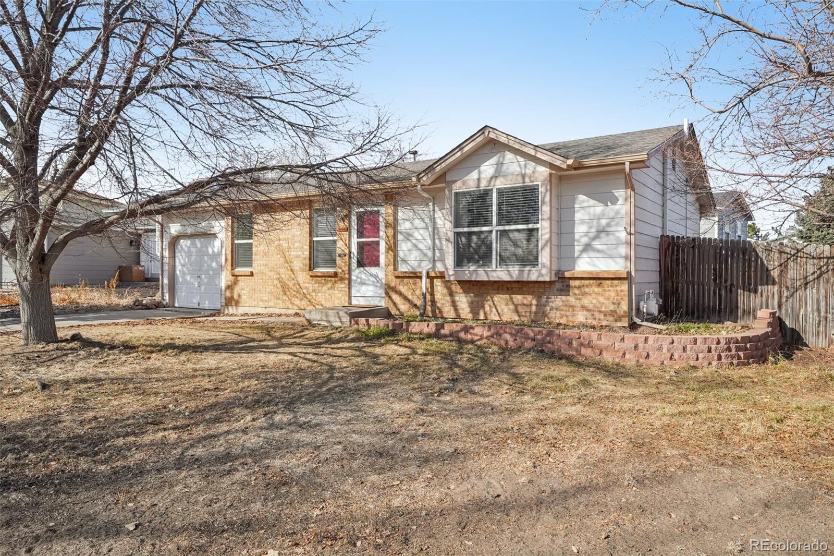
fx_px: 545
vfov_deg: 54.0
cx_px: 417
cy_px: 278
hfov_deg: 74.8
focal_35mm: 24
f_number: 8
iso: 800
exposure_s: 1/1000
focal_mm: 15.7
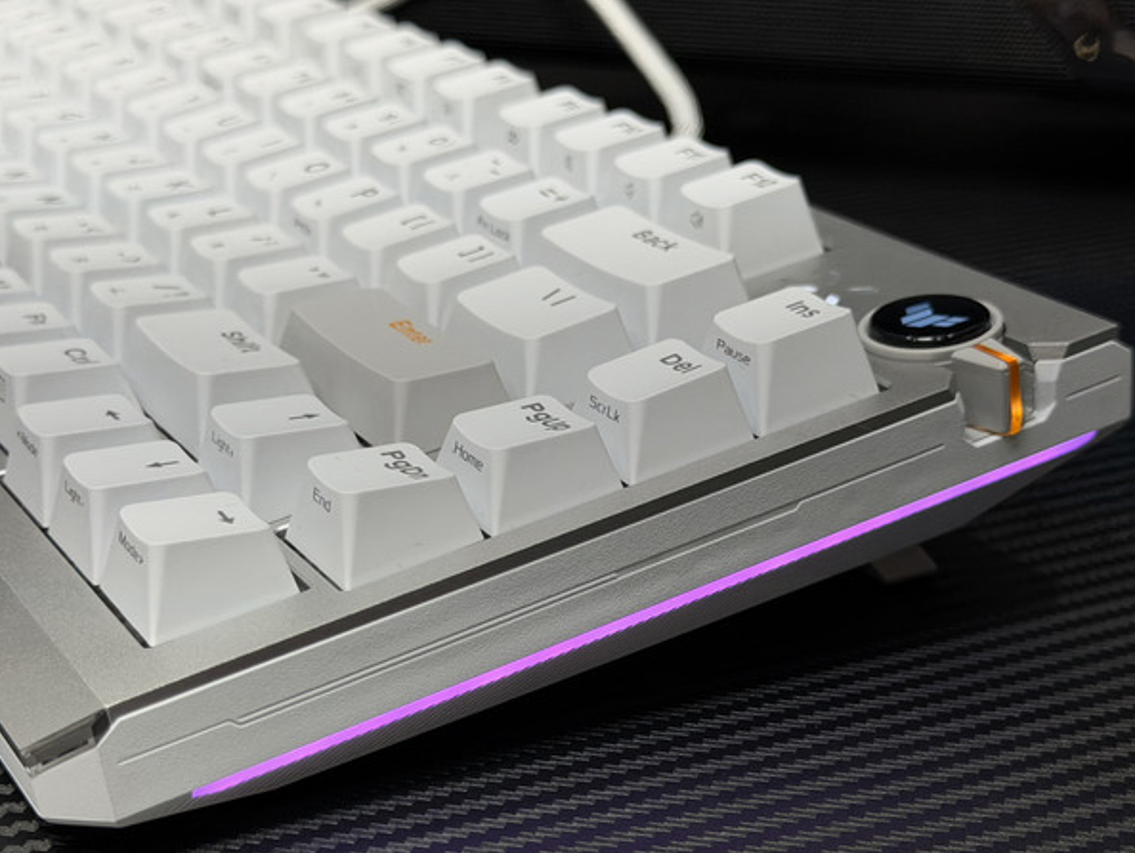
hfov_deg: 30.7
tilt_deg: -23.6
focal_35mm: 63
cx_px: 548
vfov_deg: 23.2
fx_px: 2066
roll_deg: -0.4
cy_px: 544
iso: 50
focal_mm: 6.76
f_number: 1.78
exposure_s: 1/60
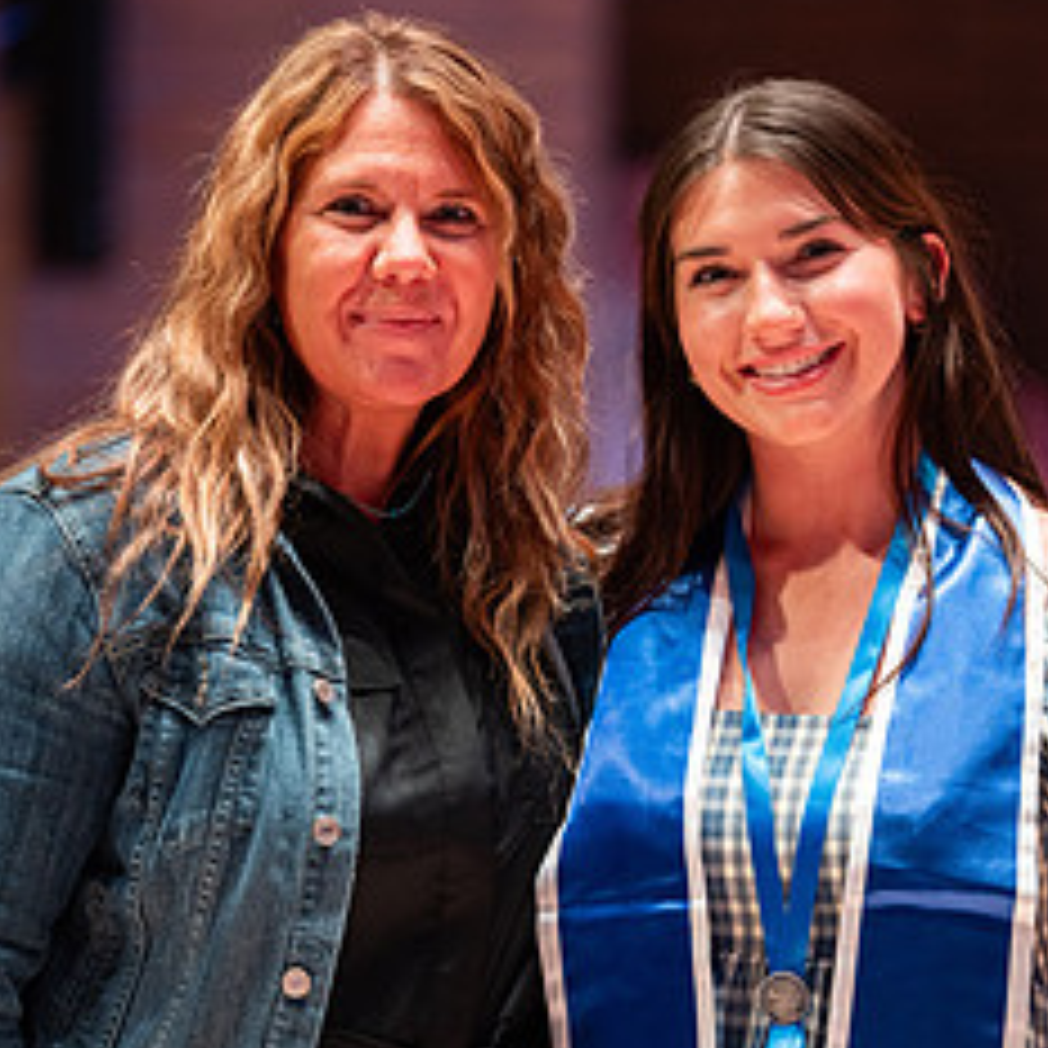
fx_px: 10378
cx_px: 621
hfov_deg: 5.8
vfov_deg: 5.8
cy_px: 657
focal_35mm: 303
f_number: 2.8
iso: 1000
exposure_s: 1/200
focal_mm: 185
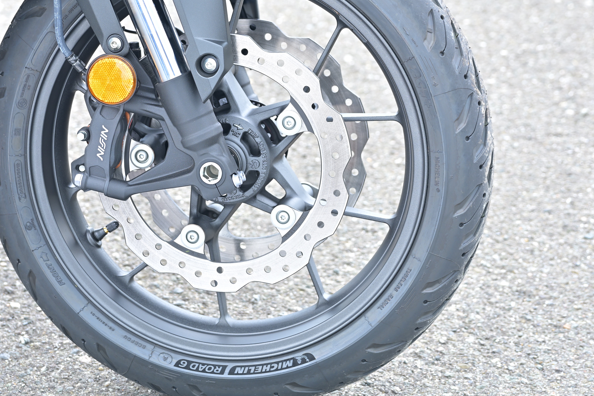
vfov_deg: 10.7
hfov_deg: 16.0
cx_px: 268
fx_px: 2112
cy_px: 129
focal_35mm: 128
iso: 80
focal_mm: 79
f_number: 4
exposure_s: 1/80
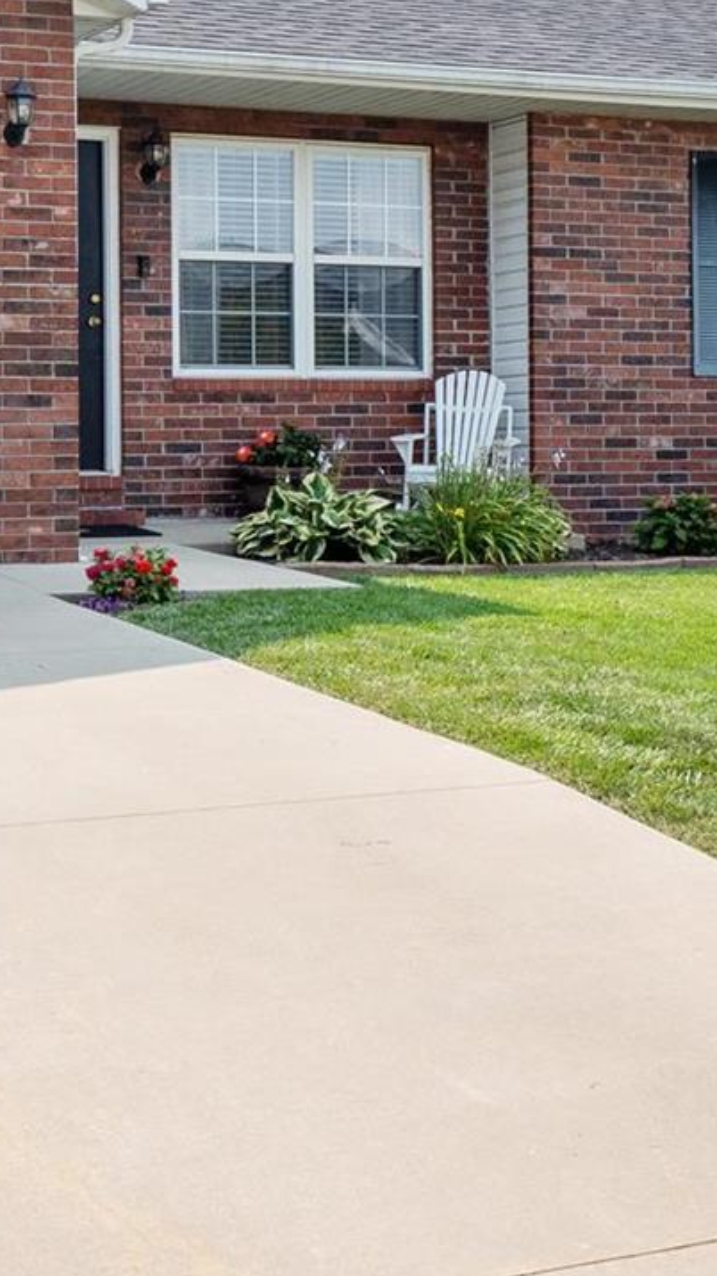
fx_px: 2536
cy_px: 455
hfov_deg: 16.1
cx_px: 435
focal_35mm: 75
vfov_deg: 28.1
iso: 400
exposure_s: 1/320
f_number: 8
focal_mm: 16
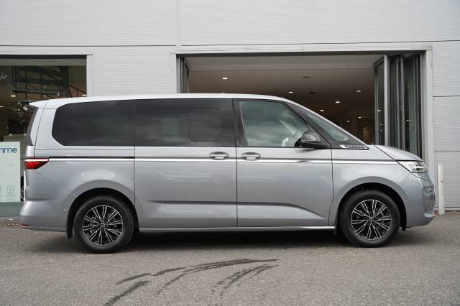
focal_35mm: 42
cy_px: 153
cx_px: 230
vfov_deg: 31.5
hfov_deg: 45.9
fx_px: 543
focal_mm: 42.5
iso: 100
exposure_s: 1/80
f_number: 4.5
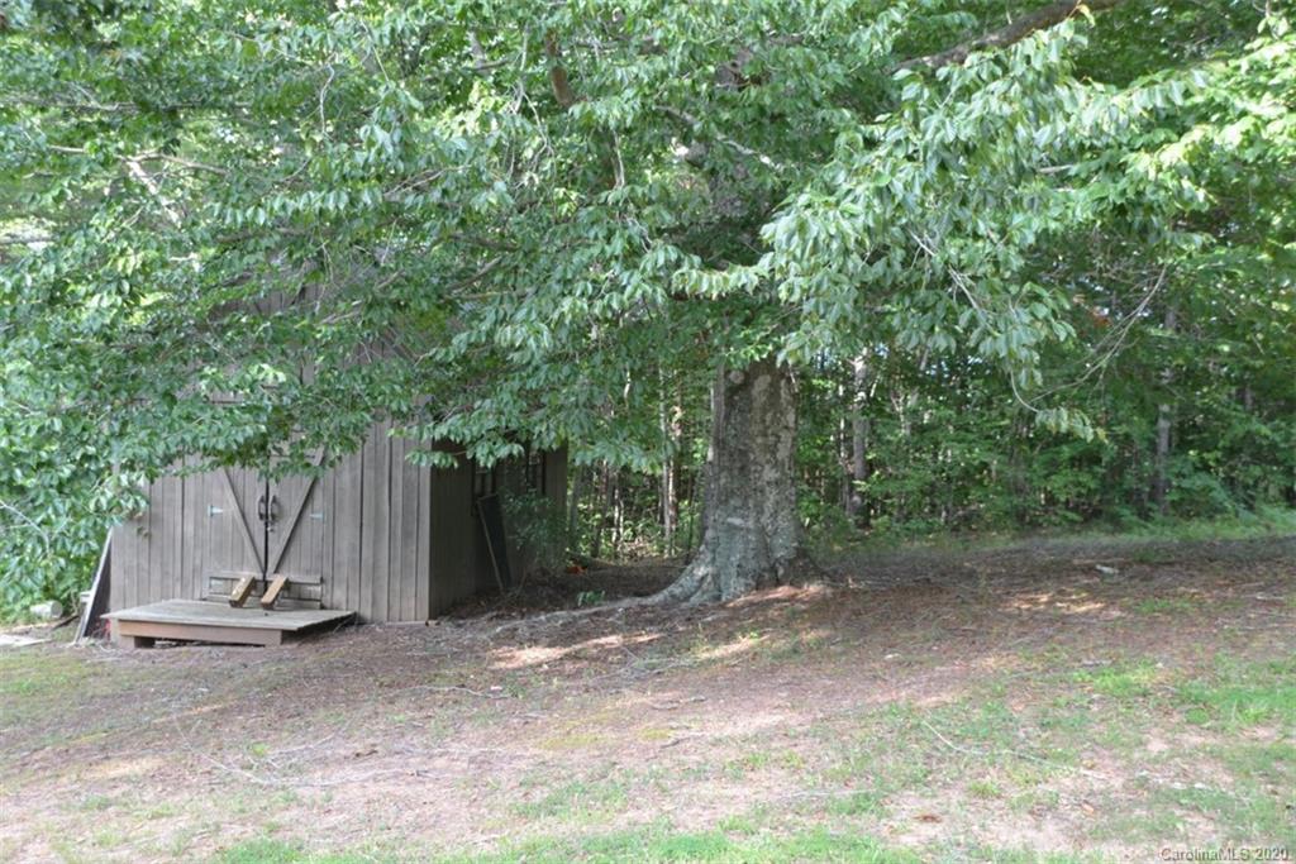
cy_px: 432
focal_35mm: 38
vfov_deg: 35.1
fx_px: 1368
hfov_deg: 50.7
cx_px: 648
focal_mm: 38
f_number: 4.5
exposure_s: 1/80
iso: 400
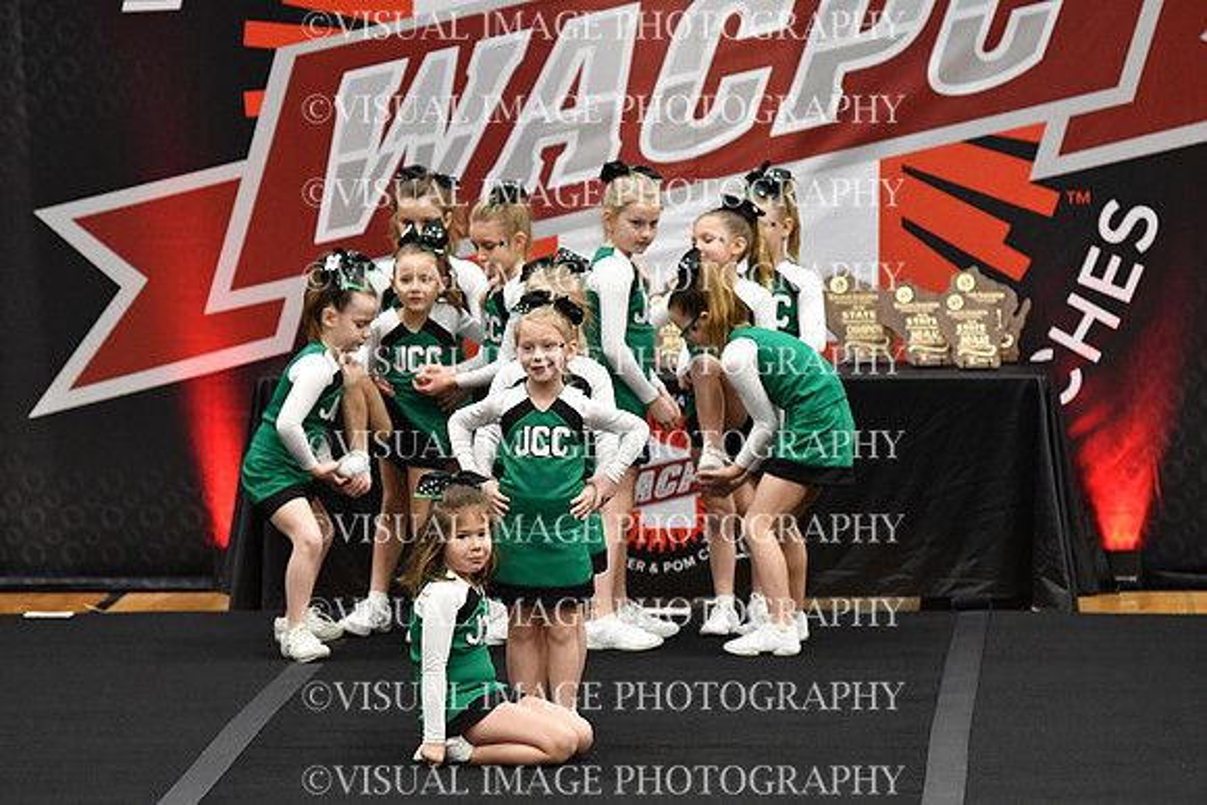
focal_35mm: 240
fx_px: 8048
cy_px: 402
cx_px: 604
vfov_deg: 5.7
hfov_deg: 8.6
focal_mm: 160
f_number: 2.8
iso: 5000
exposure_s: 1/800
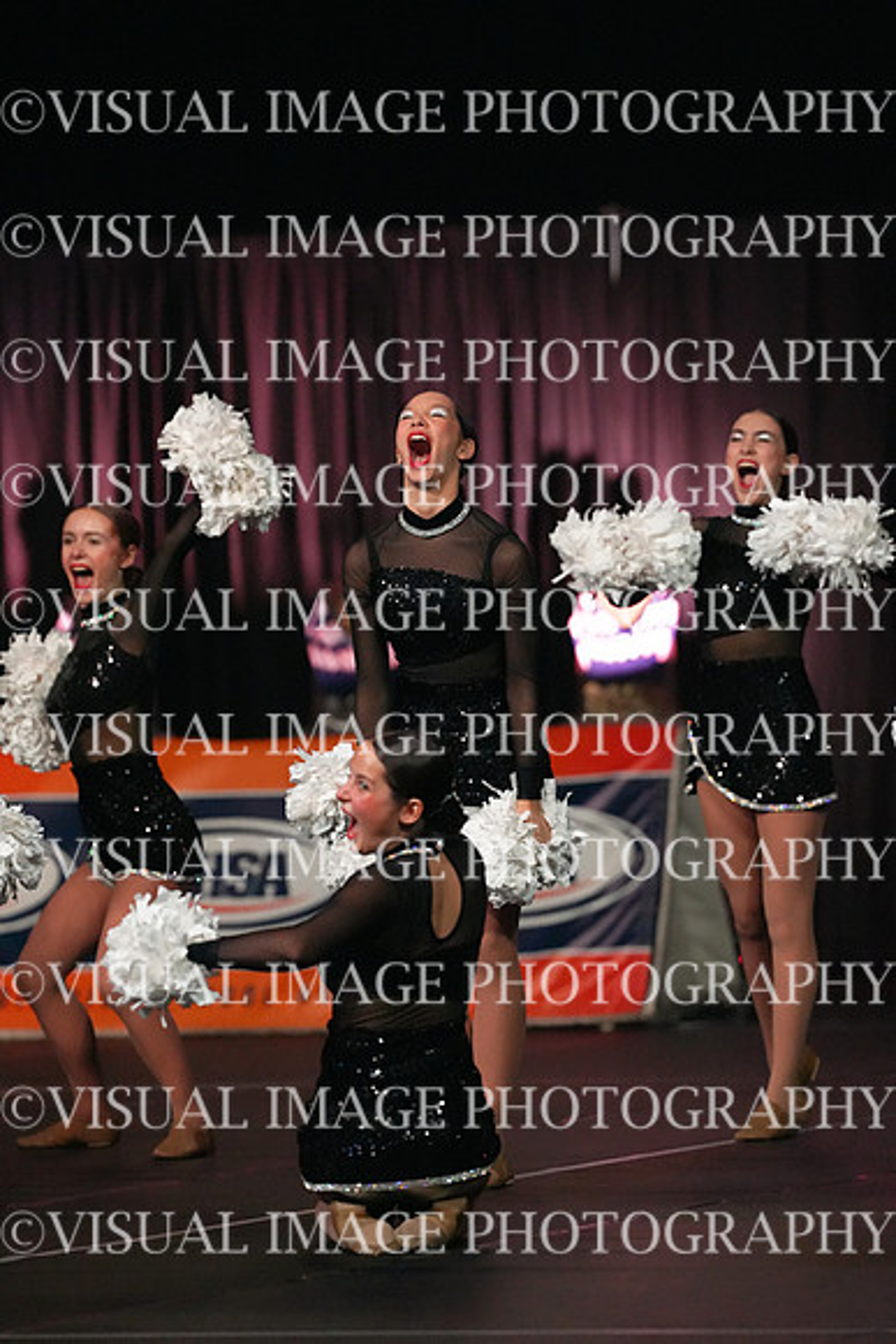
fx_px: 11192
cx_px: 448
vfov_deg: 6.9
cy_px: 672
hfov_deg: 4.6
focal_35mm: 300
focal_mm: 300
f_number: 4
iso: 16000
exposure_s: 1/1250
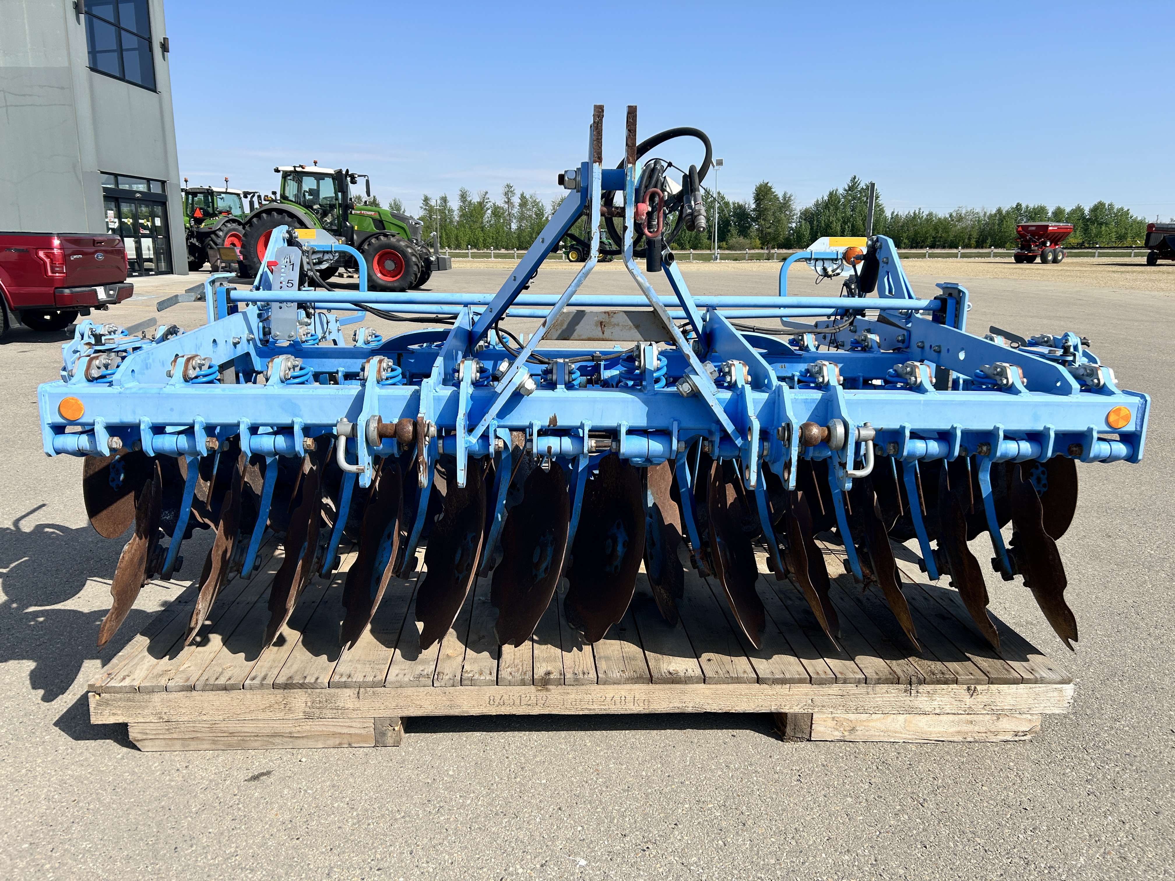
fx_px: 883
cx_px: 588
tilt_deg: -12.7
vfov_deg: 53.1
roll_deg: -0.1
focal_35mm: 26
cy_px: 440
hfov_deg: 67.3
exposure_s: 1/4115
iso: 50
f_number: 1.5
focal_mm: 5.7
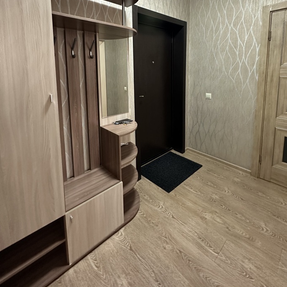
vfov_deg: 77.5
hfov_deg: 80.7
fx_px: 169
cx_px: 138
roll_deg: +0.6
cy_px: 90
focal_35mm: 18
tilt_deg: -6.0
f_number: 2.2
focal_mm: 2.22
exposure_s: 1/50
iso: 800
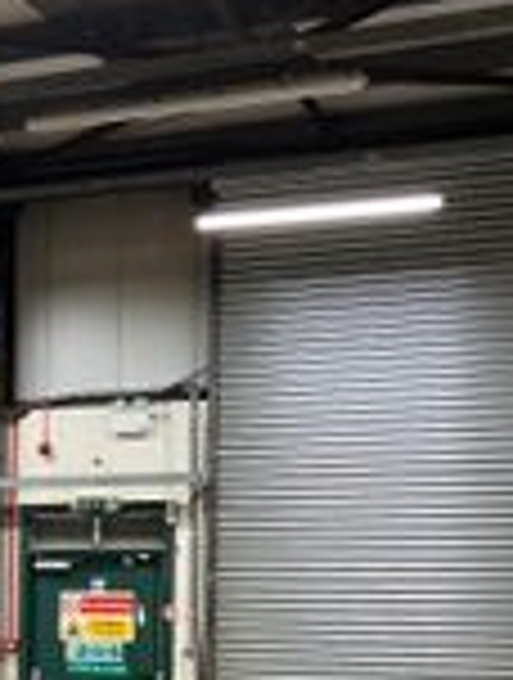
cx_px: -99
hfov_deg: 18.9
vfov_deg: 25.6
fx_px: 1456
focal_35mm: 74
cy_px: 590
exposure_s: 1/50
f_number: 1.8
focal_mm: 3.99
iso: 160
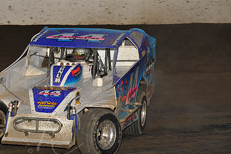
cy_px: 72
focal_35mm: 246
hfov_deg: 8.4
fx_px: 1578
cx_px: 59
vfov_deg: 5.6
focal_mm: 155
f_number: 7.1
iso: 1000
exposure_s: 1/320
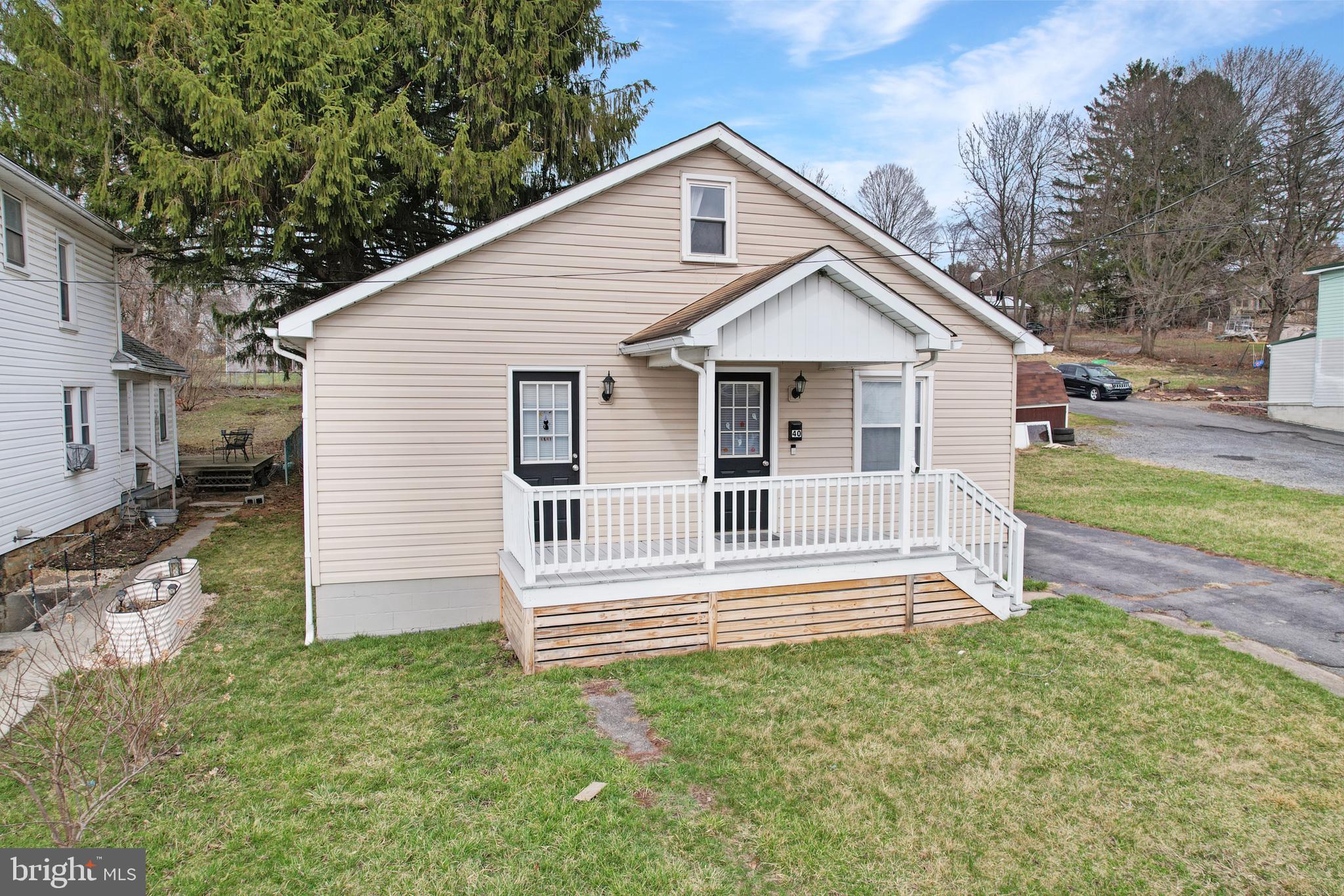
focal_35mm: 22
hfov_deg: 78.6
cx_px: 672
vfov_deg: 57.2
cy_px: 448
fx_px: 821
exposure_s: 1/80
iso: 110
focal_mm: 8.4
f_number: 2.8
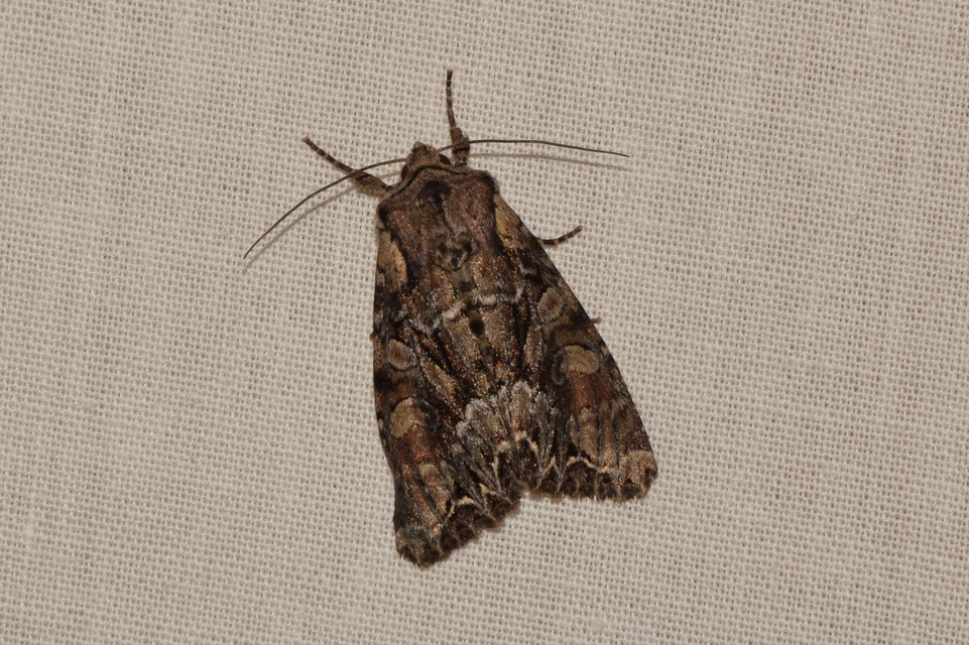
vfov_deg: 6.5
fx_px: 5650
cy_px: 322
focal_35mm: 210
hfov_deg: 9.8
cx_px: 484
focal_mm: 140
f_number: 16
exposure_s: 1/200
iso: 100
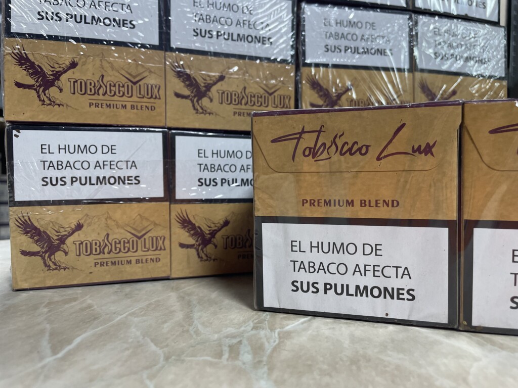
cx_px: 259
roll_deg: -1.5
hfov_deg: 67.3
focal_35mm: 26
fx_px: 389
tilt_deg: -0.8
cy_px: 194
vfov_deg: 53.1
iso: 250
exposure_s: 1/50
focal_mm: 4.2
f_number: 1.6
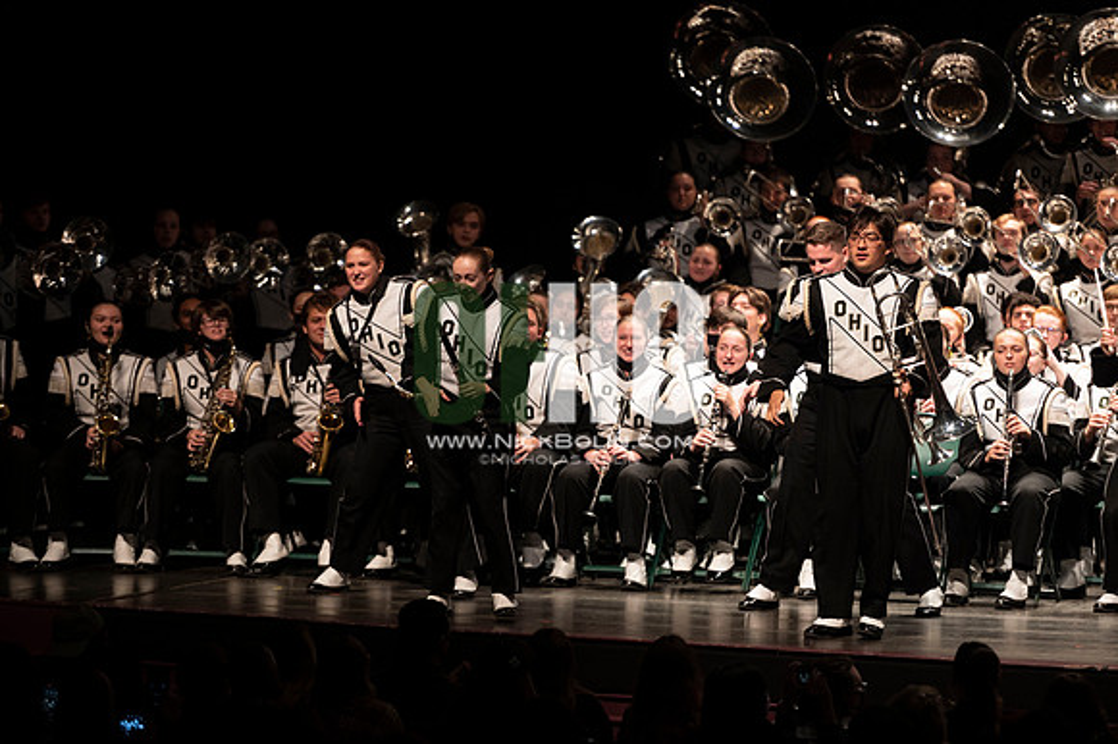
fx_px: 6207
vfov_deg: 6.9
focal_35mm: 200
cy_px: 372
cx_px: 559
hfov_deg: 10.3
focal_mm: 200
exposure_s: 1/500
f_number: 2.8
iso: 2500
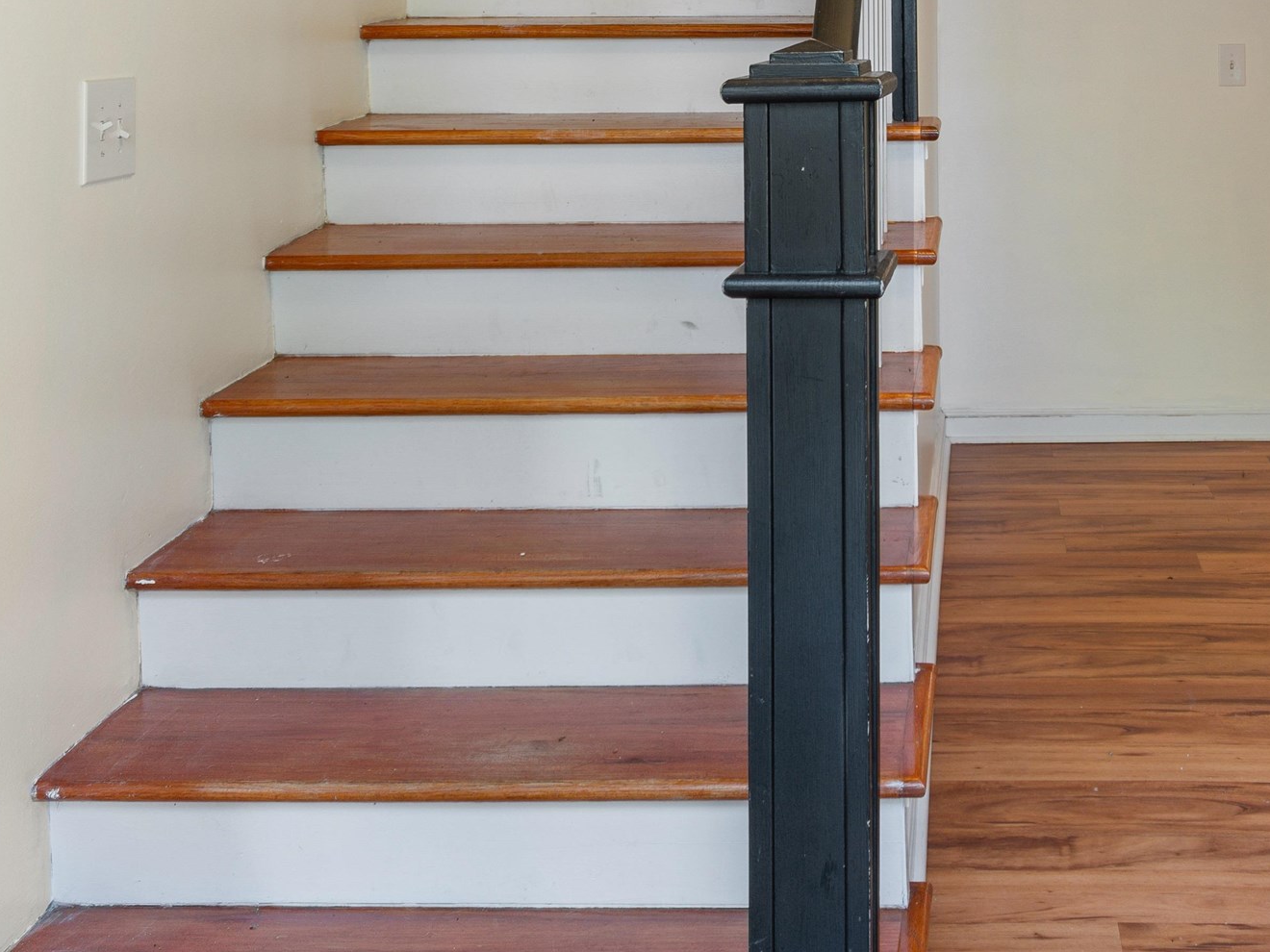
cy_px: -32
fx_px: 1724
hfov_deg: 39.4
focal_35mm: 47
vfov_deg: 28.7
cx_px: 944
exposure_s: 1/8
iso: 100
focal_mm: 14
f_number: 5
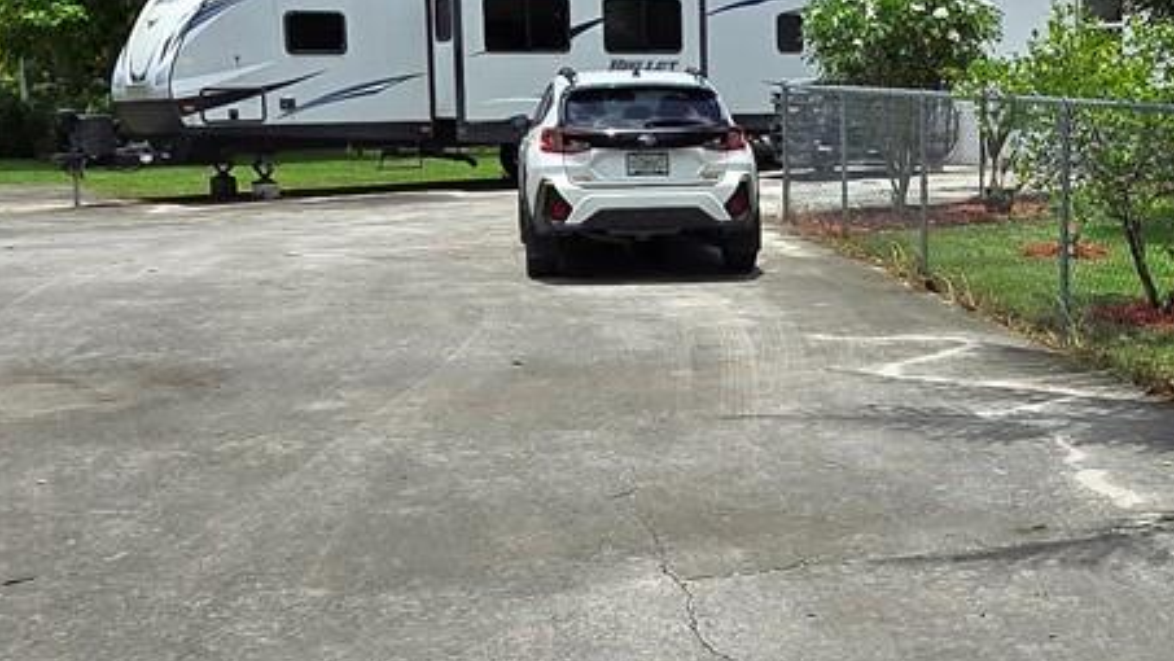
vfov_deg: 24.0
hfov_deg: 40.7
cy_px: 327
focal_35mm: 50
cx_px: 801
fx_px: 1557
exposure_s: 1/3160
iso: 50
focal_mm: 2.2
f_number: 2.2
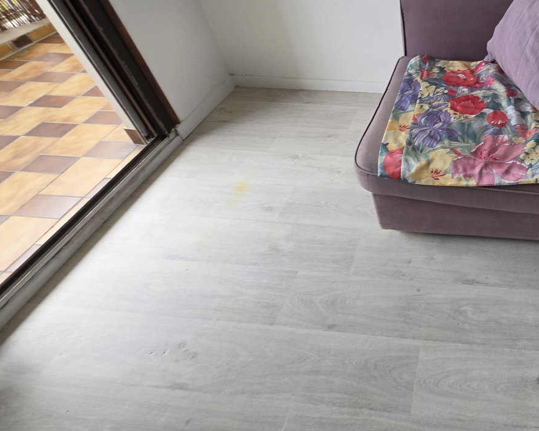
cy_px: 88
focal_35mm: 23
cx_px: 476
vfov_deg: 56.6
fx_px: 367
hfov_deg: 62.1
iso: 64
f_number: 1.9
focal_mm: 2.2
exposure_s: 1/100
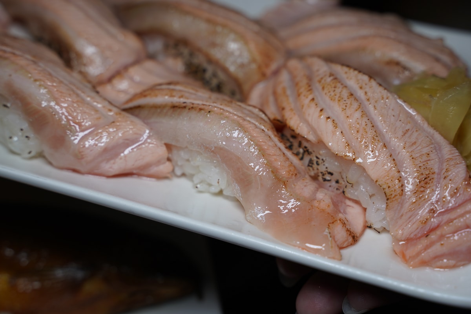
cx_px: 236
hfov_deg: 27.0
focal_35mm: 75
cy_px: 157
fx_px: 981
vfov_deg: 18.2
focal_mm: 75
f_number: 5.6
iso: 100
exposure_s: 1/160
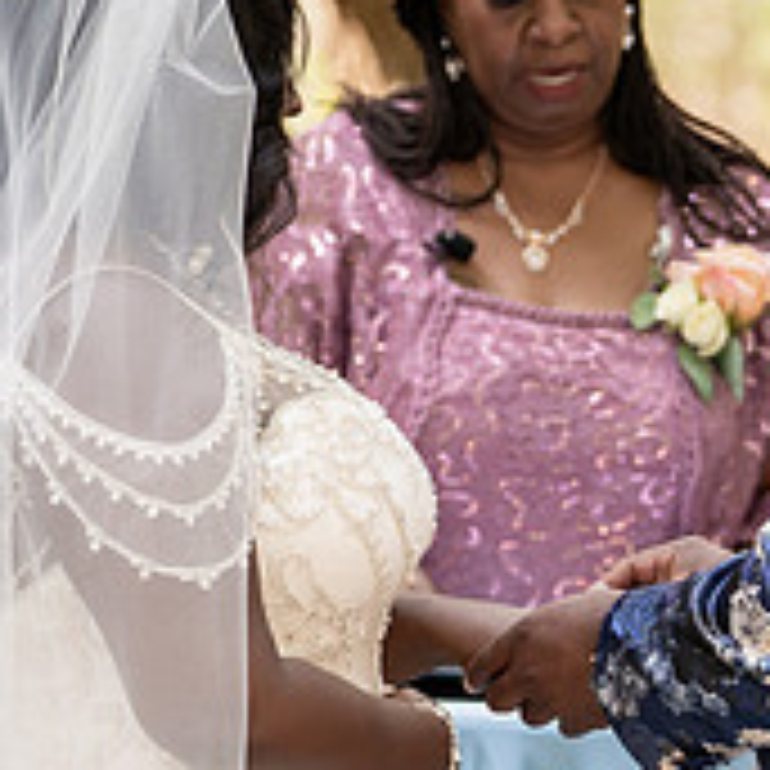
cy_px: 415
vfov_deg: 4.0
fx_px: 11098
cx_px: 677
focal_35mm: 441
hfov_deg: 4.0
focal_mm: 146
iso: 640
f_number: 4
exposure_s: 1/200
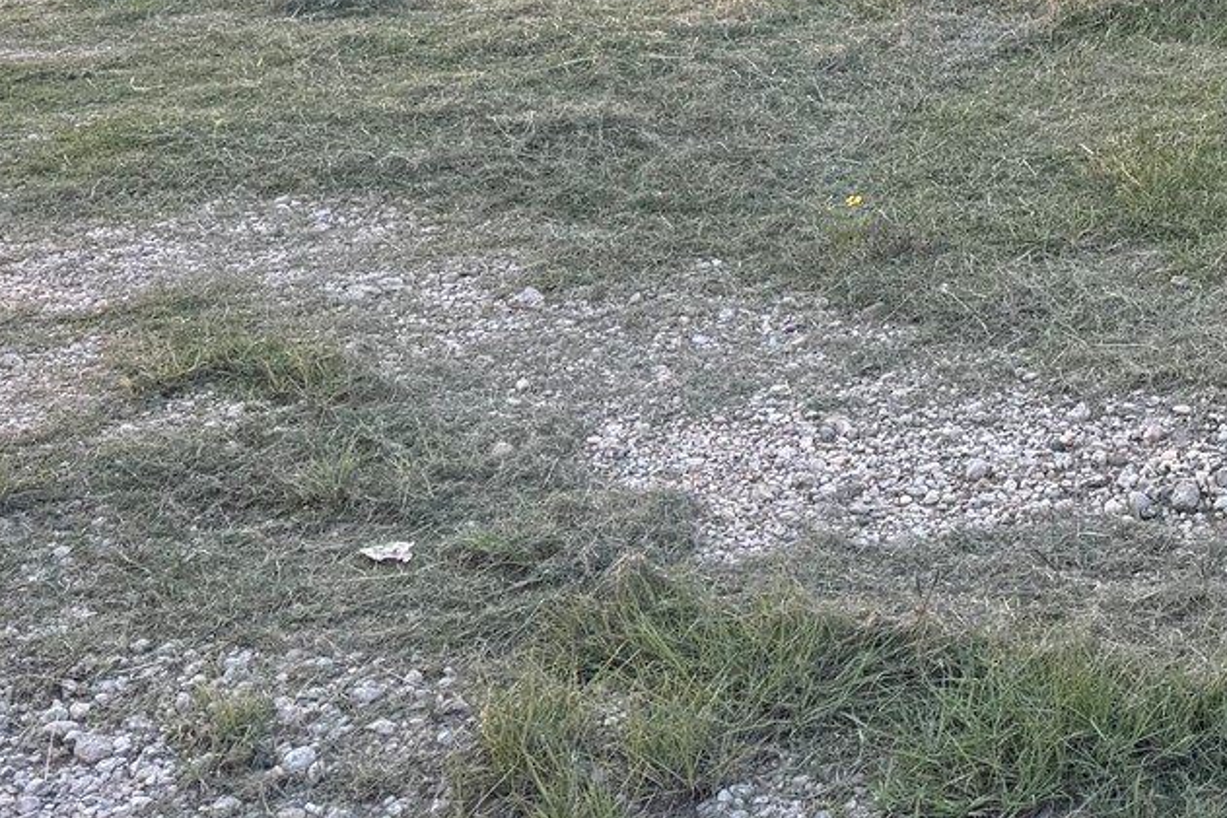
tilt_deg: +0.1
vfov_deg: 15.1
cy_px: -546
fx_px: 2761
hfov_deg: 22.2
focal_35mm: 81
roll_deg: +0.7
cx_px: 1633
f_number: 1.78
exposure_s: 1/454
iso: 80
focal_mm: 6.76
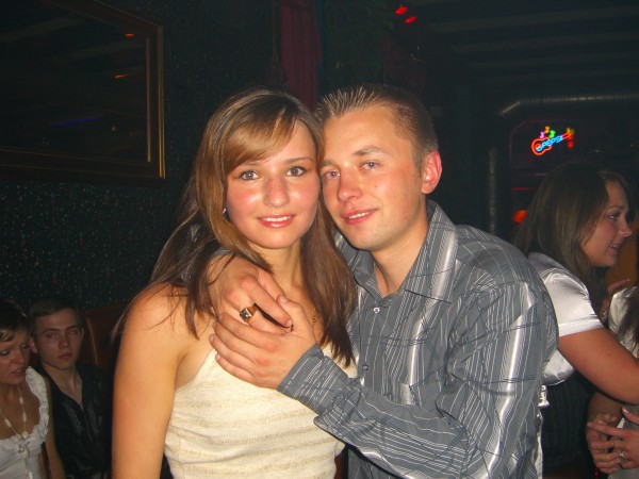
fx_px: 701
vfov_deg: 37.7
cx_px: 320
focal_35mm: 38
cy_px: 240
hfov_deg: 49.0
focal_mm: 7.9
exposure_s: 1/60
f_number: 2.8
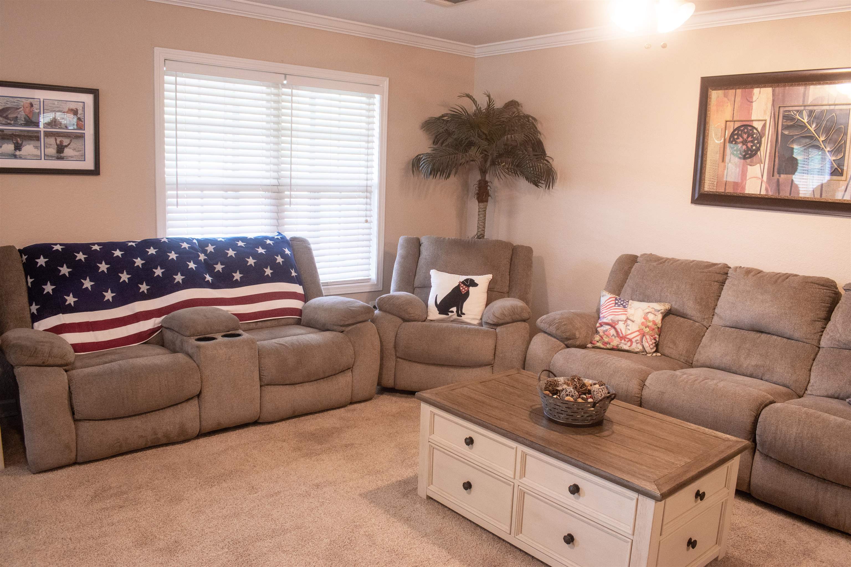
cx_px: 426
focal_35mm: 27
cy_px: 284
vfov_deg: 47.9
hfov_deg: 67.4
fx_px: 638
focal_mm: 18
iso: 800
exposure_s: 1/10
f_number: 8
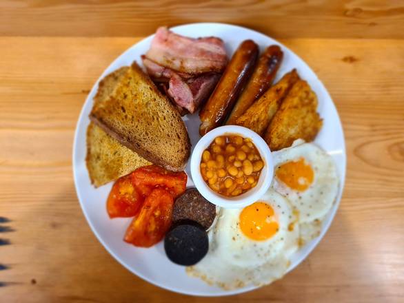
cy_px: 152
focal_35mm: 26
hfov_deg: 67.3
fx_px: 304
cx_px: 202
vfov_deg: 53.1
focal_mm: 5.4
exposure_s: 1/50
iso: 200
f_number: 1.8
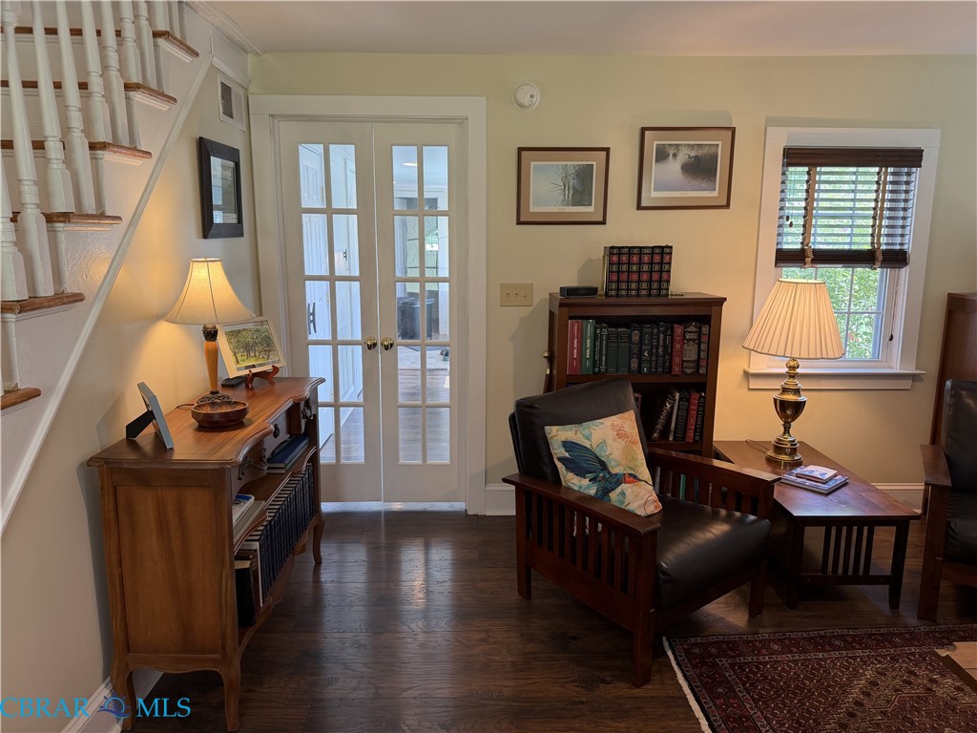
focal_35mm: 24
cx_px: 488
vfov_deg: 56.8
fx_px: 677
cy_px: 366
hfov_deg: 71.6
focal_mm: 6.76
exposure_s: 1/120
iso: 200
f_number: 1.78
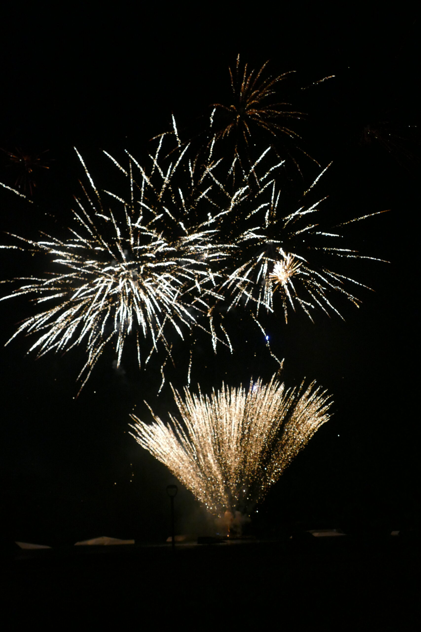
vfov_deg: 55.8
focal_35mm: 34
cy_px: 316
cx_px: 210
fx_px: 596
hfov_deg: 38.9
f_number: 4
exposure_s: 1/50
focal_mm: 12.38
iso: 1600
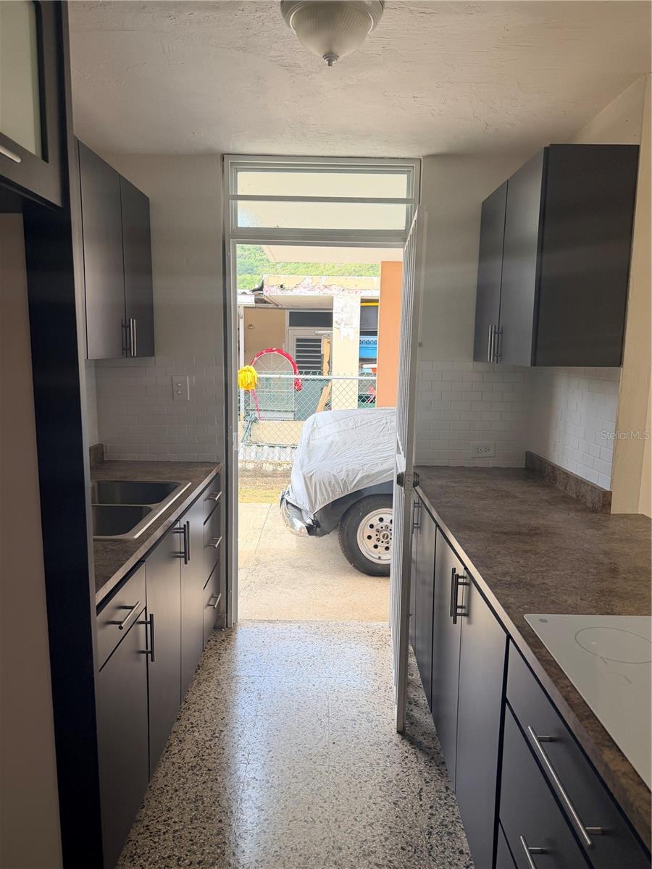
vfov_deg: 71.6
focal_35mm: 24
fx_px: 603
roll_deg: -0.8
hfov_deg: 56.8
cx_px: 326
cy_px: 434
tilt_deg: -8.0
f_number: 1.78
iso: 100
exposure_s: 1/617
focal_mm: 6.76
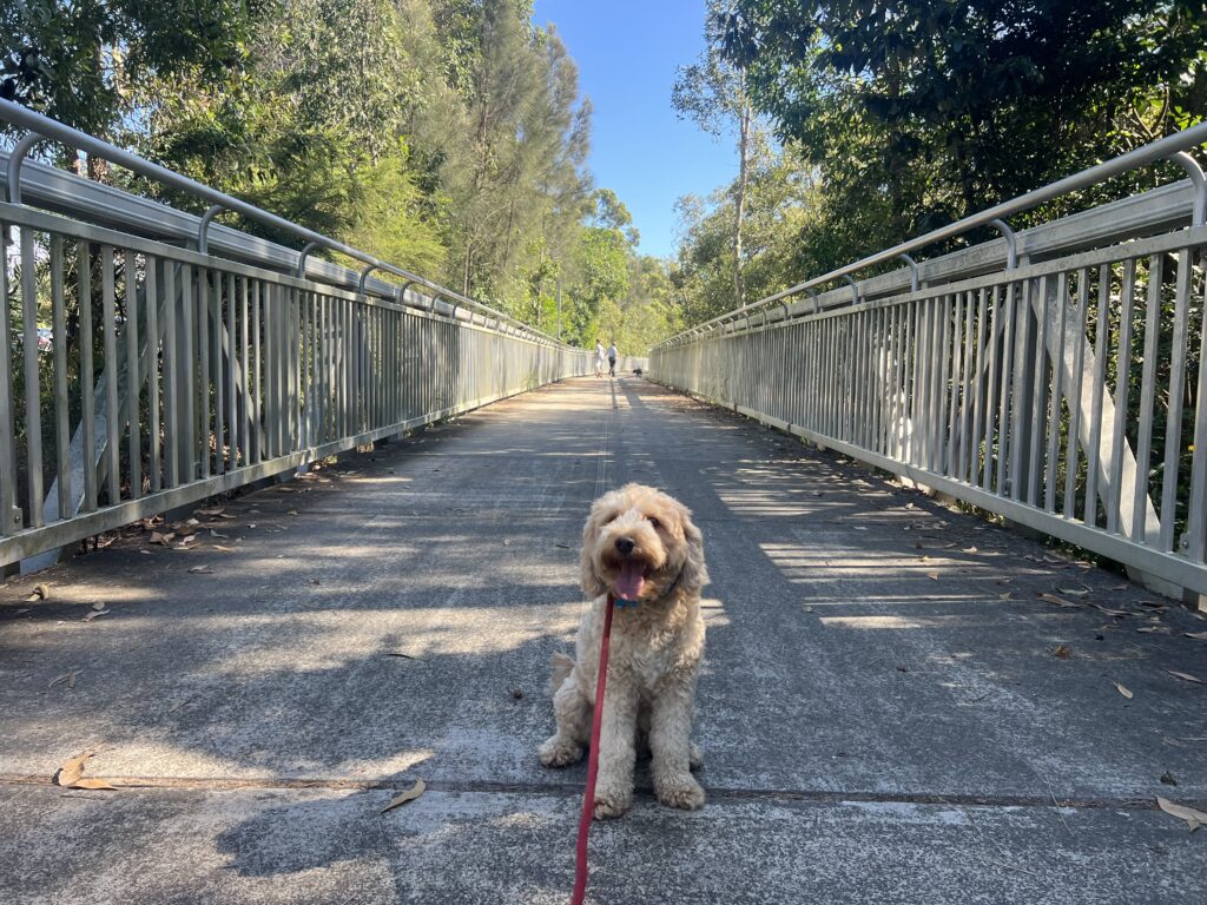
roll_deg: -2.5
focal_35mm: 26
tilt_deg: -3.3
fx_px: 907
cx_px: 604
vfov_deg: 53.1
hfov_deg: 67.3
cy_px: 452
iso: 50
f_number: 1.5
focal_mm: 5.7
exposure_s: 1/531
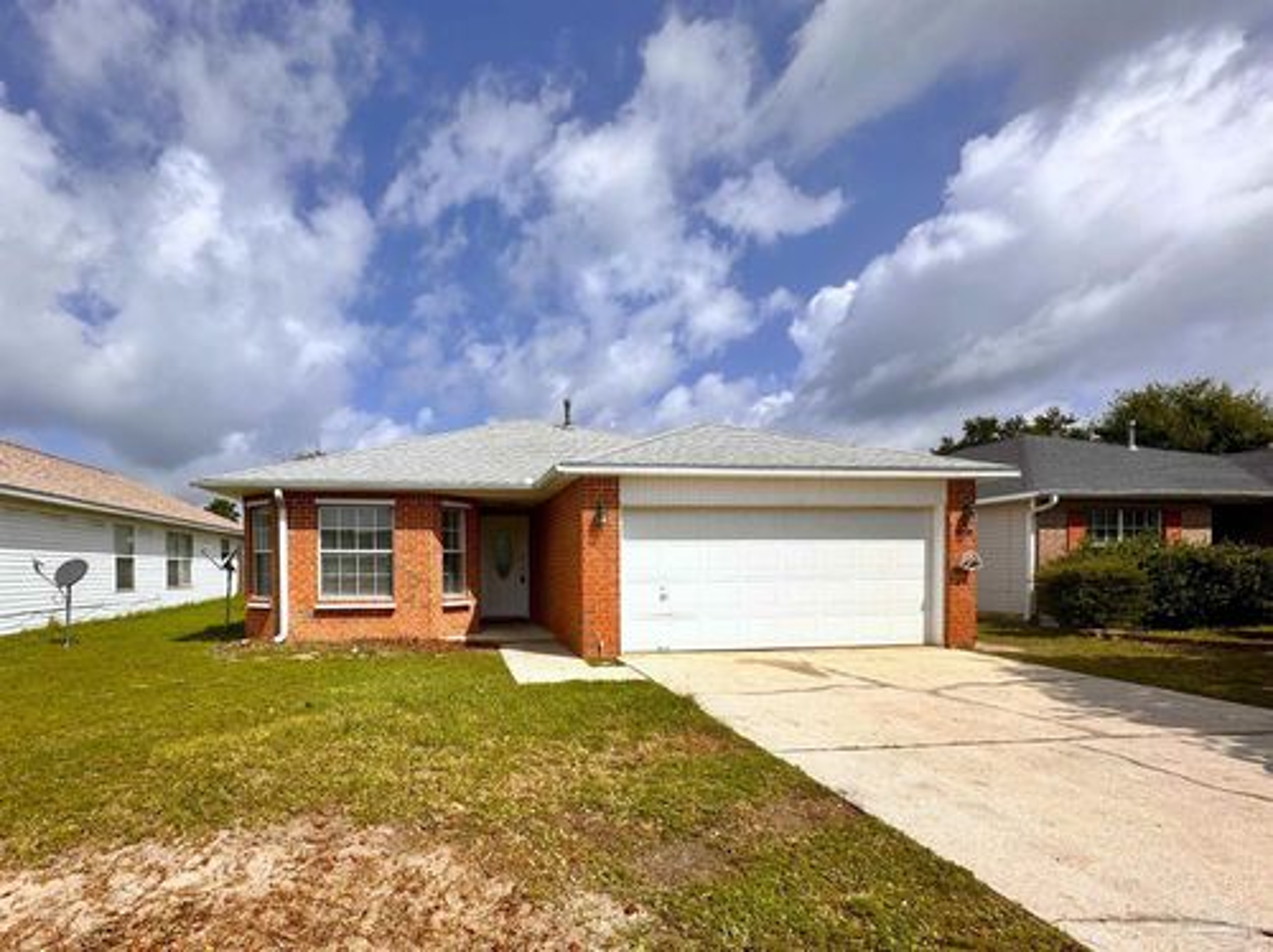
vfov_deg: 85.6
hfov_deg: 102.1
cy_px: 476
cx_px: 636
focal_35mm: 14
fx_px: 514
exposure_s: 1/3861
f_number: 2.2
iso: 40
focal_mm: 2.22
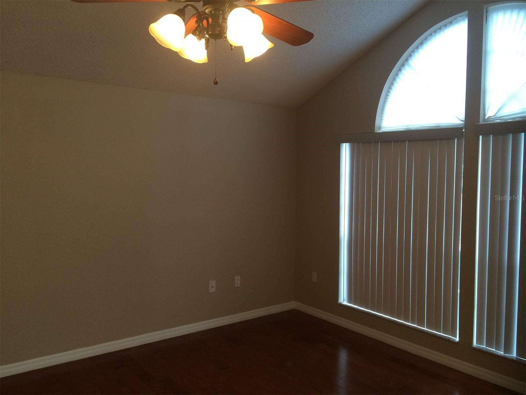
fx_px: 456
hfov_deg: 60.0
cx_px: 263
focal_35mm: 30
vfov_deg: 46.8
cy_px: 198
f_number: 2.2
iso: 80
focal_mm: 4.12
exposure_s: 1/30
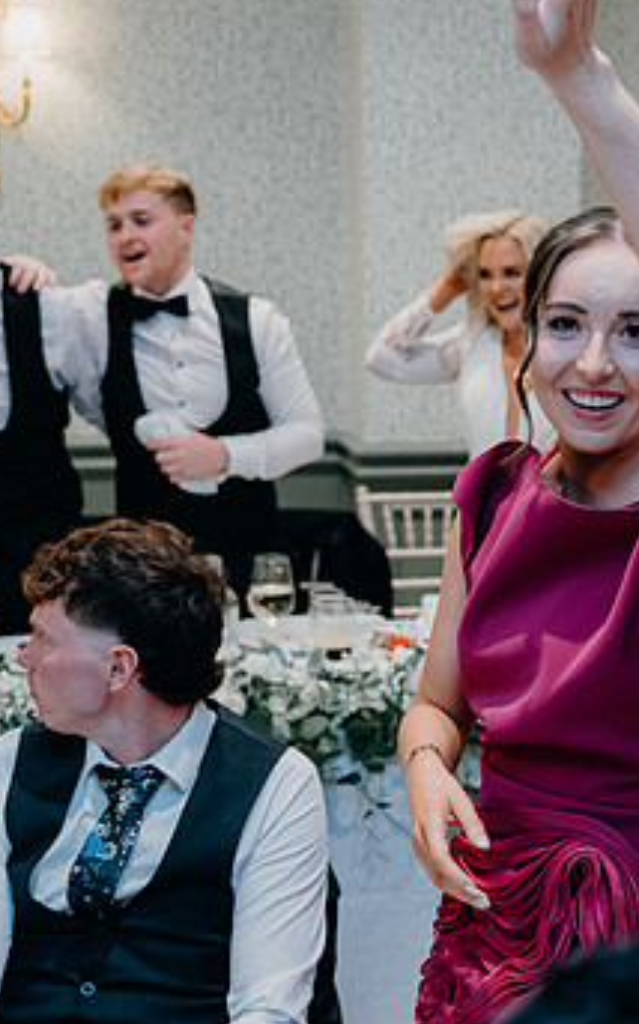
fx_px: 1925
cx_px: 534
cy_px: 557
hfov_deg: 18.6
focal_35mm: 69
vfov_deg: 29.8
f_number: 3.5
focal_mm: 40
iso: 2500
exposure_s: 1/100
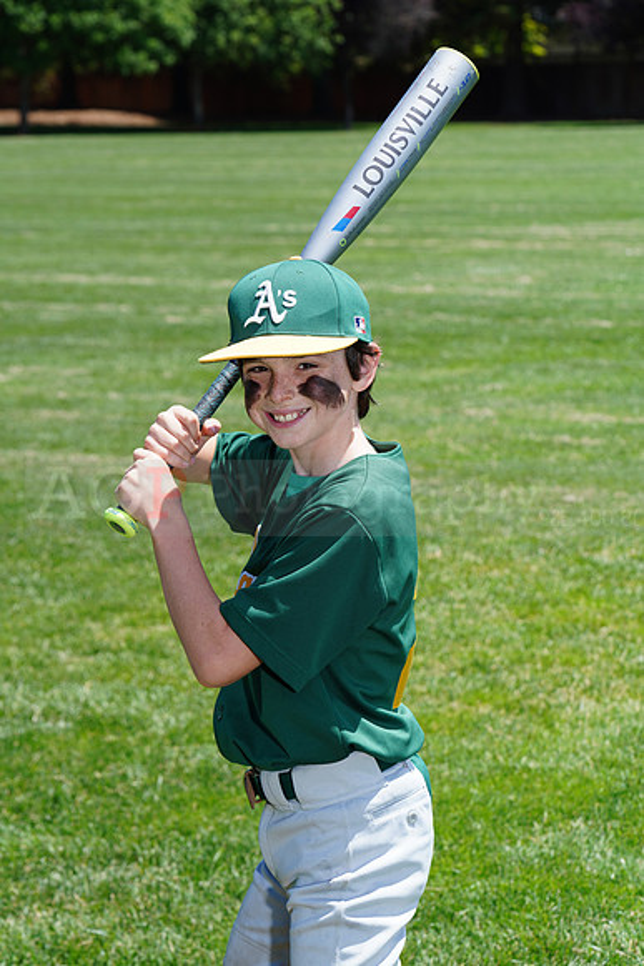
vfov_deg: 16.4
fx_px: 3352
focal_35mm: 125
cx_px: 322
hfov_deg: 11.0
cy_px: 483
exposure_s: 1/200
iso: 200
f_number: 10
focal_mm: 125
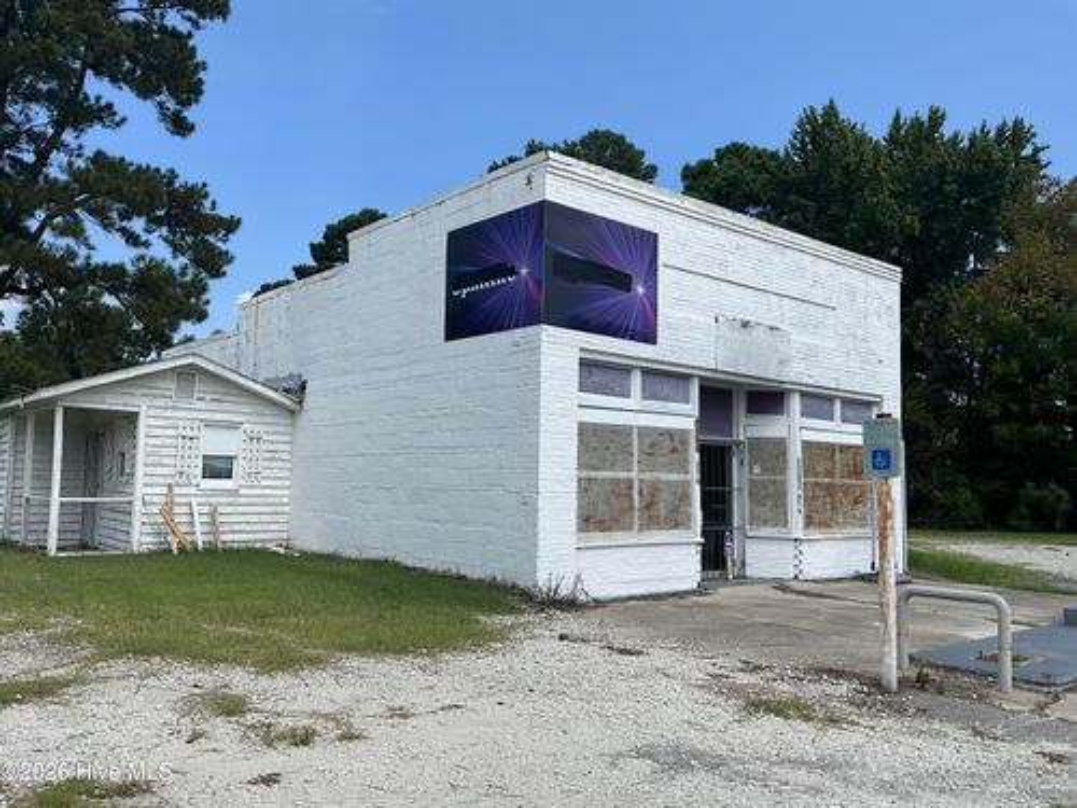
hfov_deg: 61.7
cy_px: 404
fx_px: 902
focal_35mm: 29
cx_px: 538
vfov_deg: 48.2
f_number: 1.8
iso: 25
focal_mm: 3
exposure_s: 1/2801
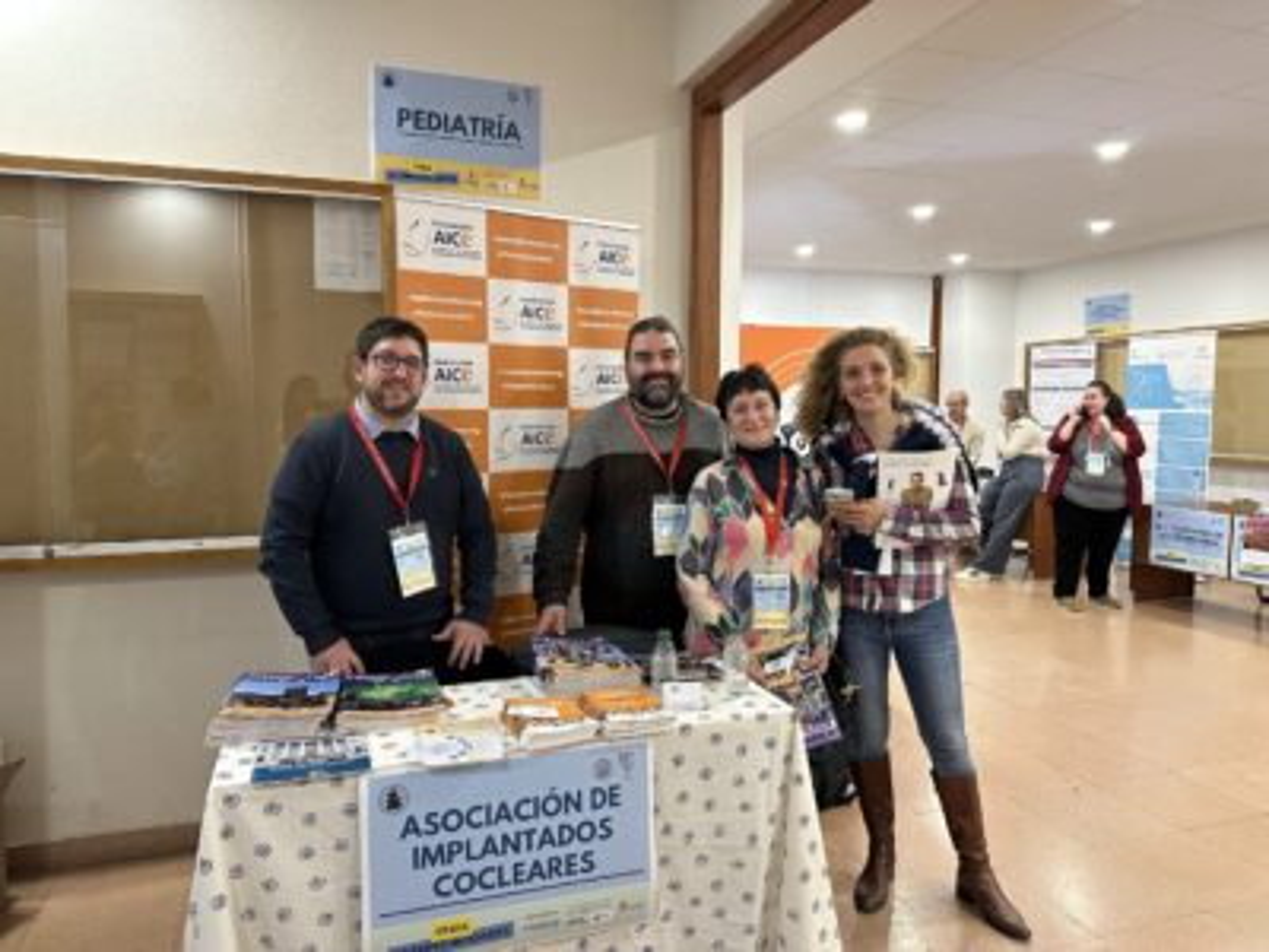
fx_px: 880
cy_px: 476
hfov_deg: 71.6
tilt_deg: -4.1
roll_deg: -0.2
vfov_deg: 56.8
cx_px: 634
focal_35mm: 24
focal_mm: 6.86
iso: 320
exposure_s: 1/50
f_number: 1.78
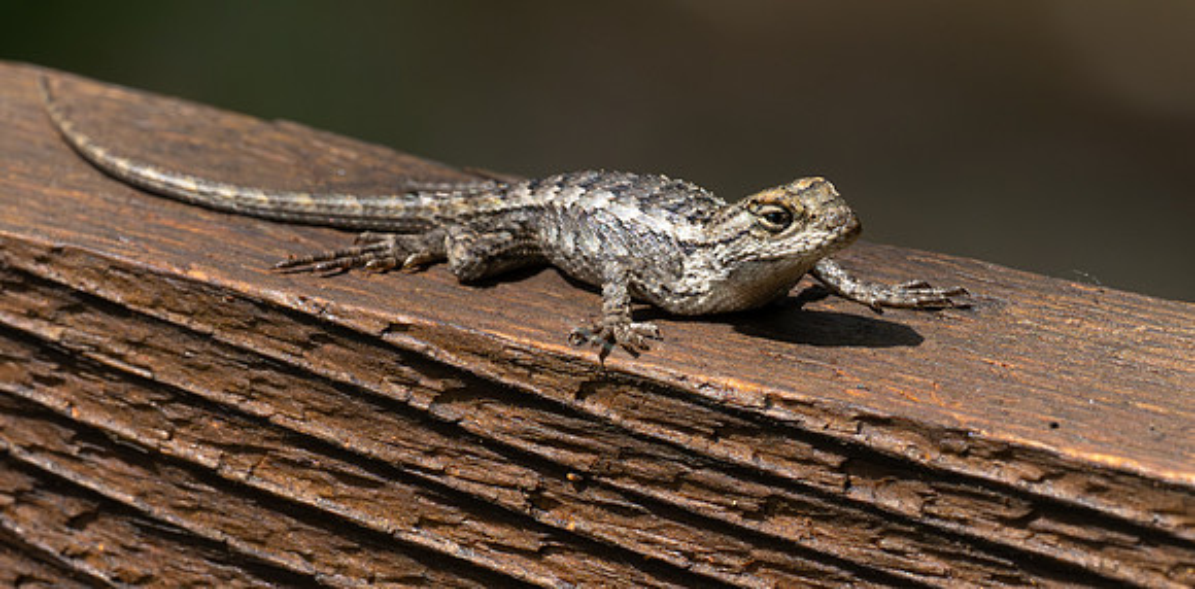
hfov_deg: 2.1
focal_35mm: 1084
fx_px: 33368
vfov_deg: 1.0
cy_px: 310
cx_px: 717
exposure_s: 1/1600
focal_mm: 300
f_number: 8
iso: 1000
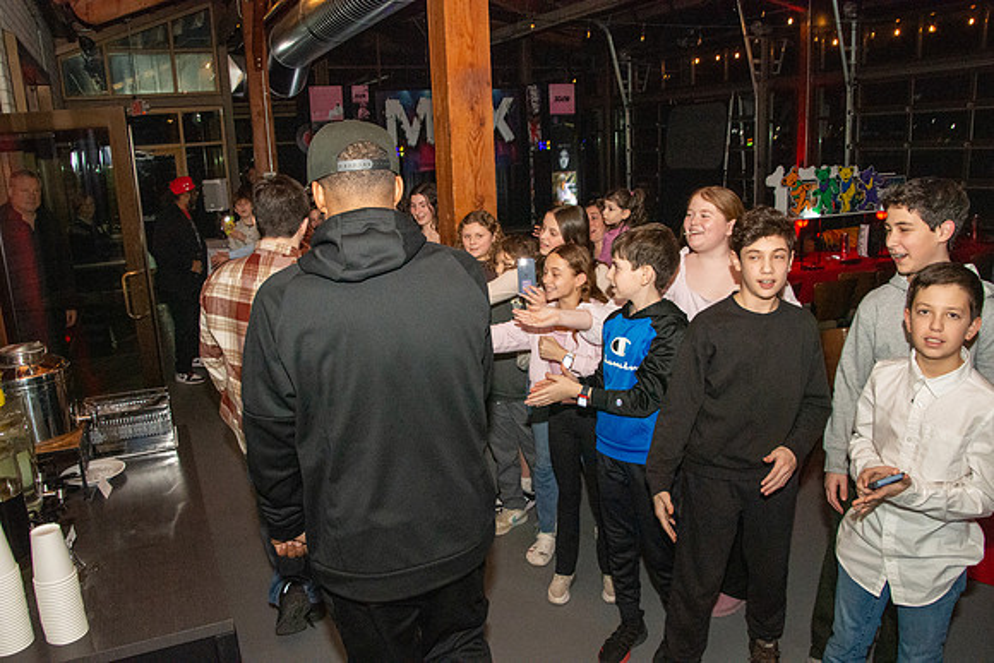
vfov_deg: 48.0
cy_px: 332
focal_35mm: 27
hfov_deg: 67.4
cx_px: 497
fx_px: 746
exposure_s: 1/160
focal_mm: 18
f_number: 9
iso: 4000
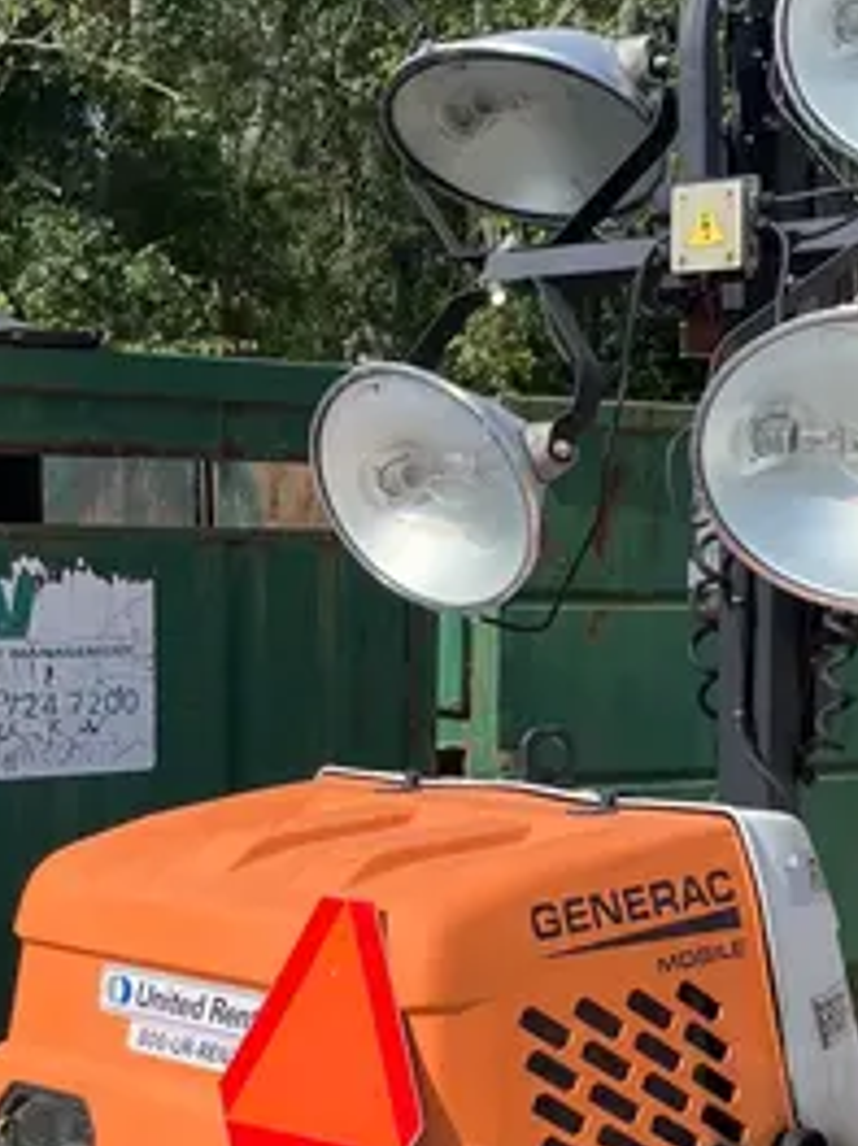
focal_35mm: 78
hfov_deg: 18.8
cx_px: 544
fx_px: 2580
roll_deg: -0.8
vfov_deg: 24.7
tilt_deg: -5.9
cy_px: 882
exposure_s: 1/1736
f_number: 1.8
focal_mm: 3.99
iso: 32
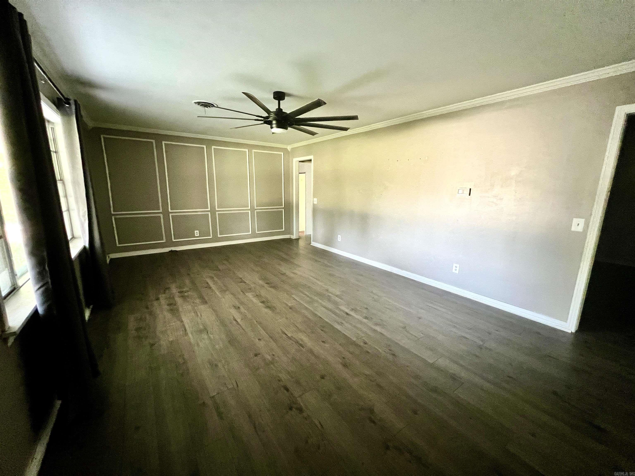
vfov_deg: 89.9
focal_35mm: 13
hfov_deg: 106.2
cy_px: 238
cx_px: 318
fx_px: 238
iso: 640
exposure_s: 1/60
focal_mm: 1.57
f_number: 1.8
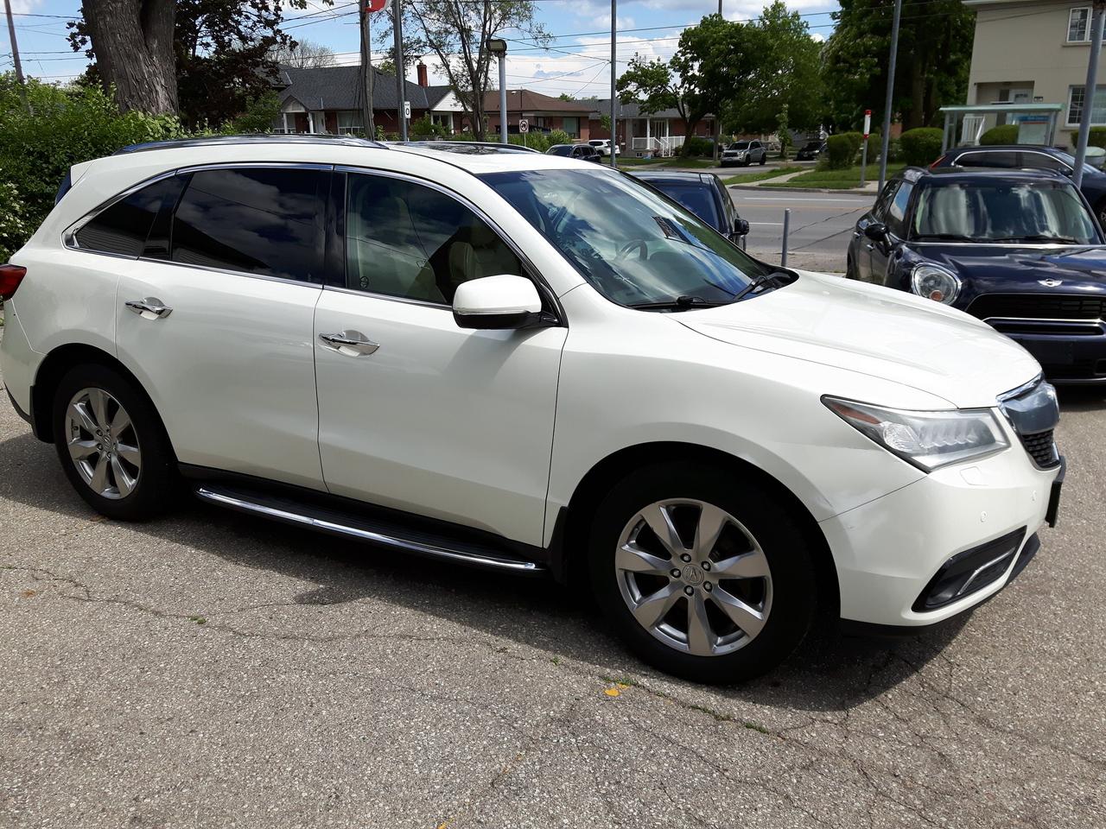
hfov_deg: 58.4
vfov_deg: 45.4
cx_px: 553
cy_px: 414
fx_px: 990
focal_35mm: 31
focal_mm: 3.7
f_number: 1.9
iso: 40
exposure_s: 1/1239
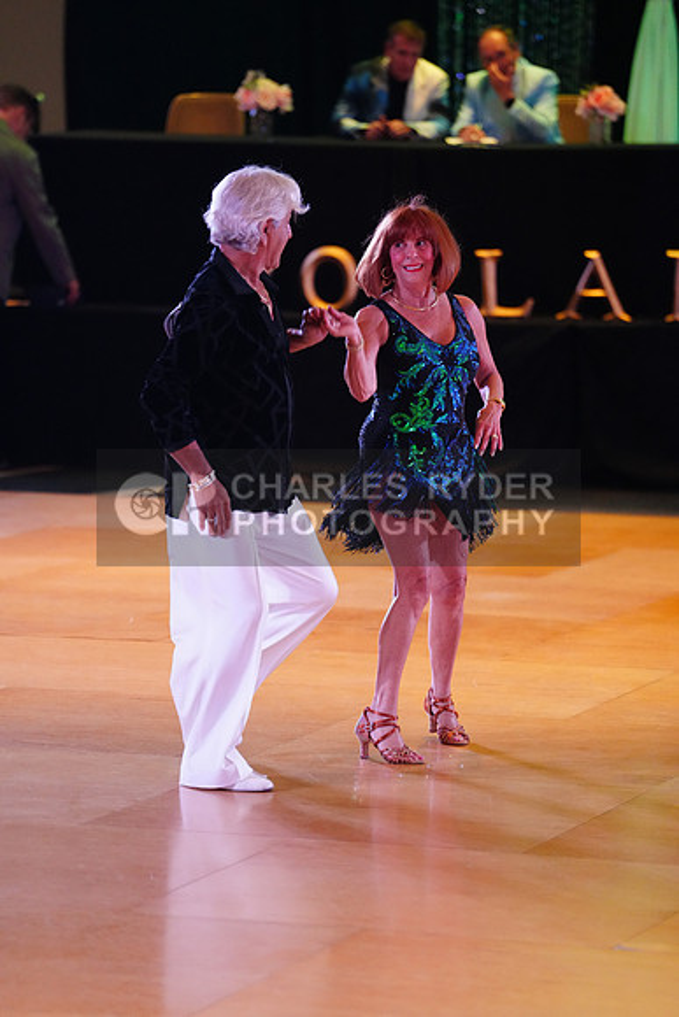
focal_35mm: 200
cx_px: 340
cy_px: 508
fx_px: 5655
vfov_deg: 10.3
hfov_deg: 6.9
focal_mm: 200
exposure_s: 1/400
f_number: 2.8
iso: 5000
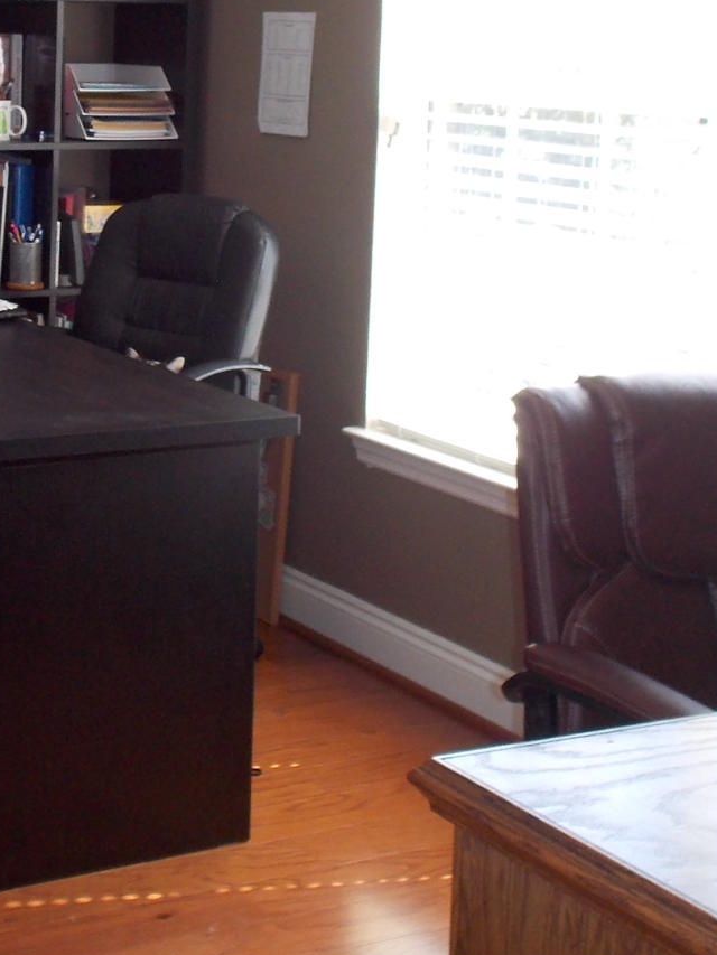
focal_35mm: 68
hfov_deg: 21.1
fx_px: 1878
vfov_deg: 28.2
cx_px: 60
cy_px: 242
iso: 80
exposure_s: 1/40
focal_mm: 4.1
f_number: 3.3
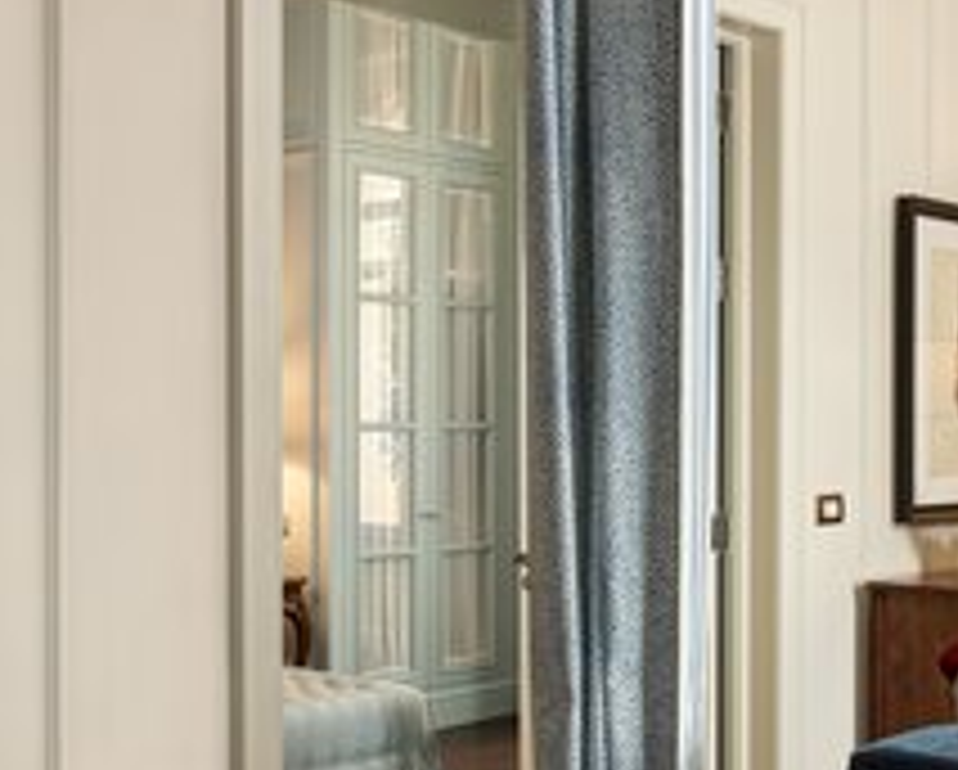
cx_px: 859
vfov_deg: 26.7
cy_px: 450
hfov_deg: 31.5
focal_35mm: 57
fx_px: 1618
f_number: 14
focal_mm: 27
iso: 100
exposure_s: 4
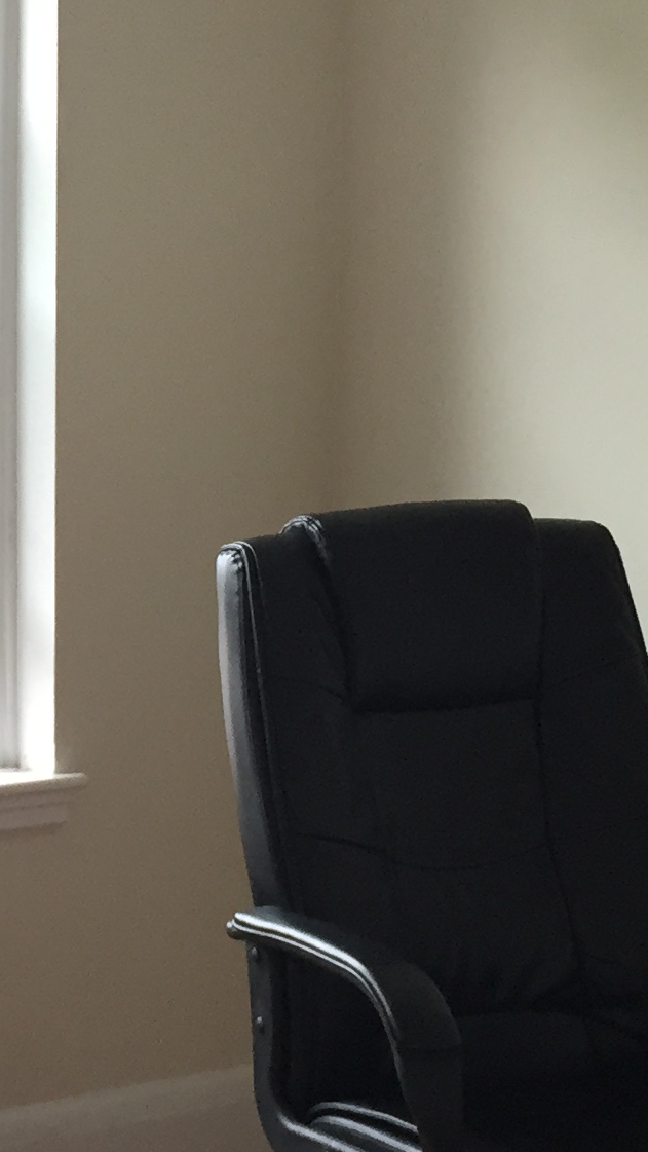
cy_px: 529
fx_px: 2809
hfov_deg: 12.7
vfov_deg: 23.2
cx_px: -195
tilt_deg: -5.4
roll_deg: -0.4
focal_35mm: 92
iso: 40
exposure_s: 1/30
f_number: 2.2
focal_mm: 4.15
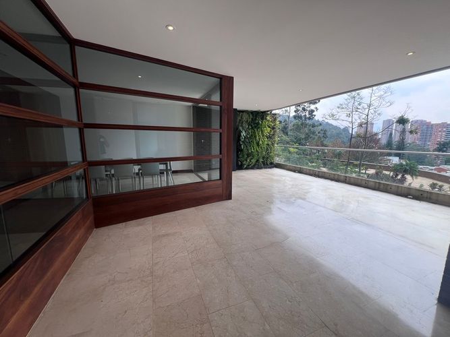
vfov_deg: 89.9
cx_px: 225
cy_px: 168
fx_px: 169
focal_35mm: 13
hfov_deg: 106.2
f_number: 1.8
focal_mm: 1.57
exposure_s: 1/272
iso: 32
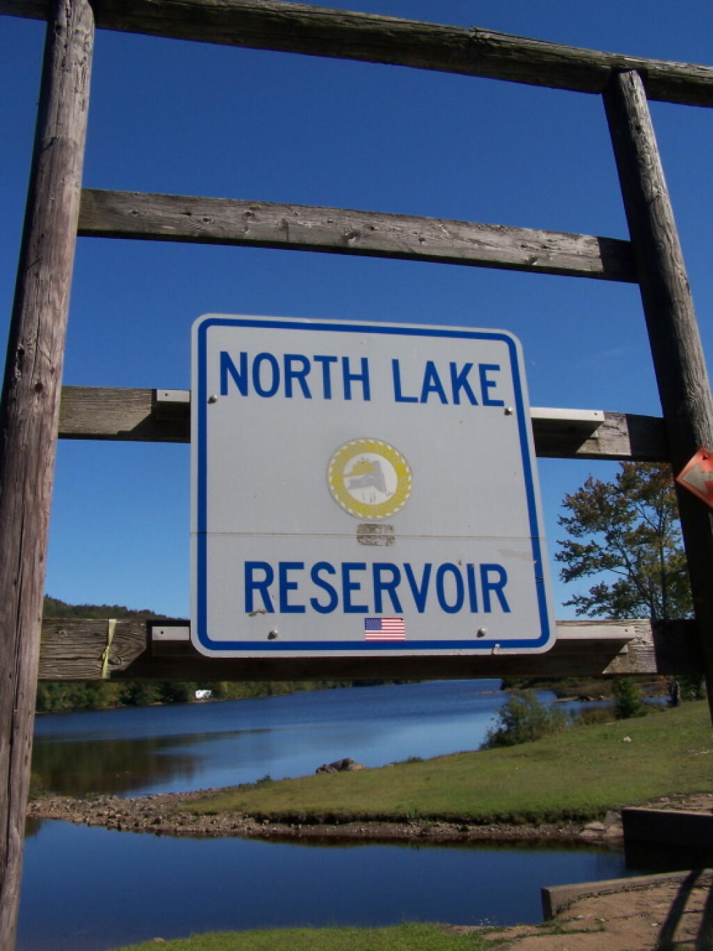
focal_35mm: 38
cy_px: 476
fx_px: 1043
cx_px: 356
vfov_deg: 49.0
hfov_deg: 37.7
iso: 80
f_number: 5.6
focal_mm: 6.3
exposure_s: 1/640
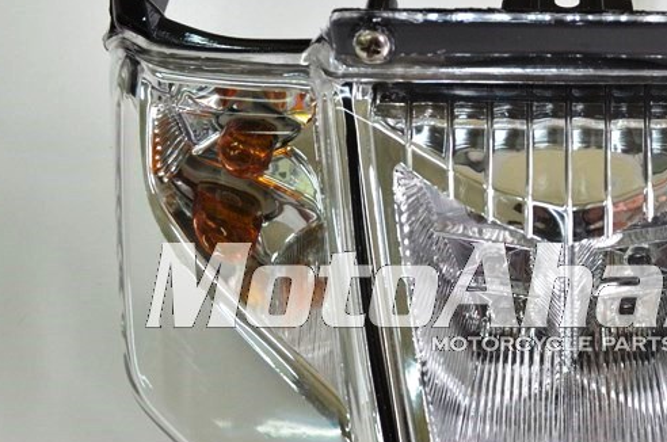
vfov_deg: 17.8
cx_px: 598
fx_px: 1405
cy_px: 297
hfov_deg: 25.9
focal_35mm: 76
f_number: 7.1
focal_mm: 22
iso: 1600
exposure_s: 1/160
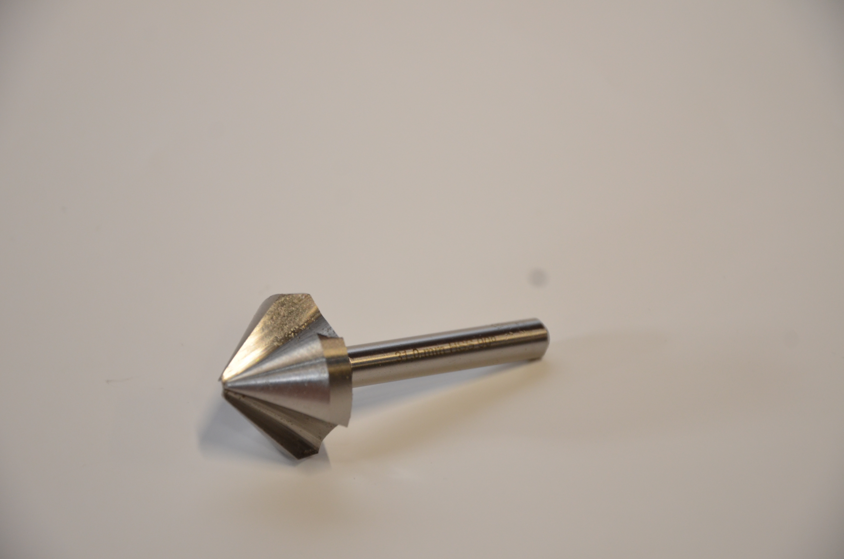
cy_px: 280
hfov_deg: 15.2
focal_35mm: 135
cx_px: 422
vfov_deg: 10.1
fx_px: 3158
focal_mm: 90
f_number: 5.6
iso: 640
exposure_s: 1/60
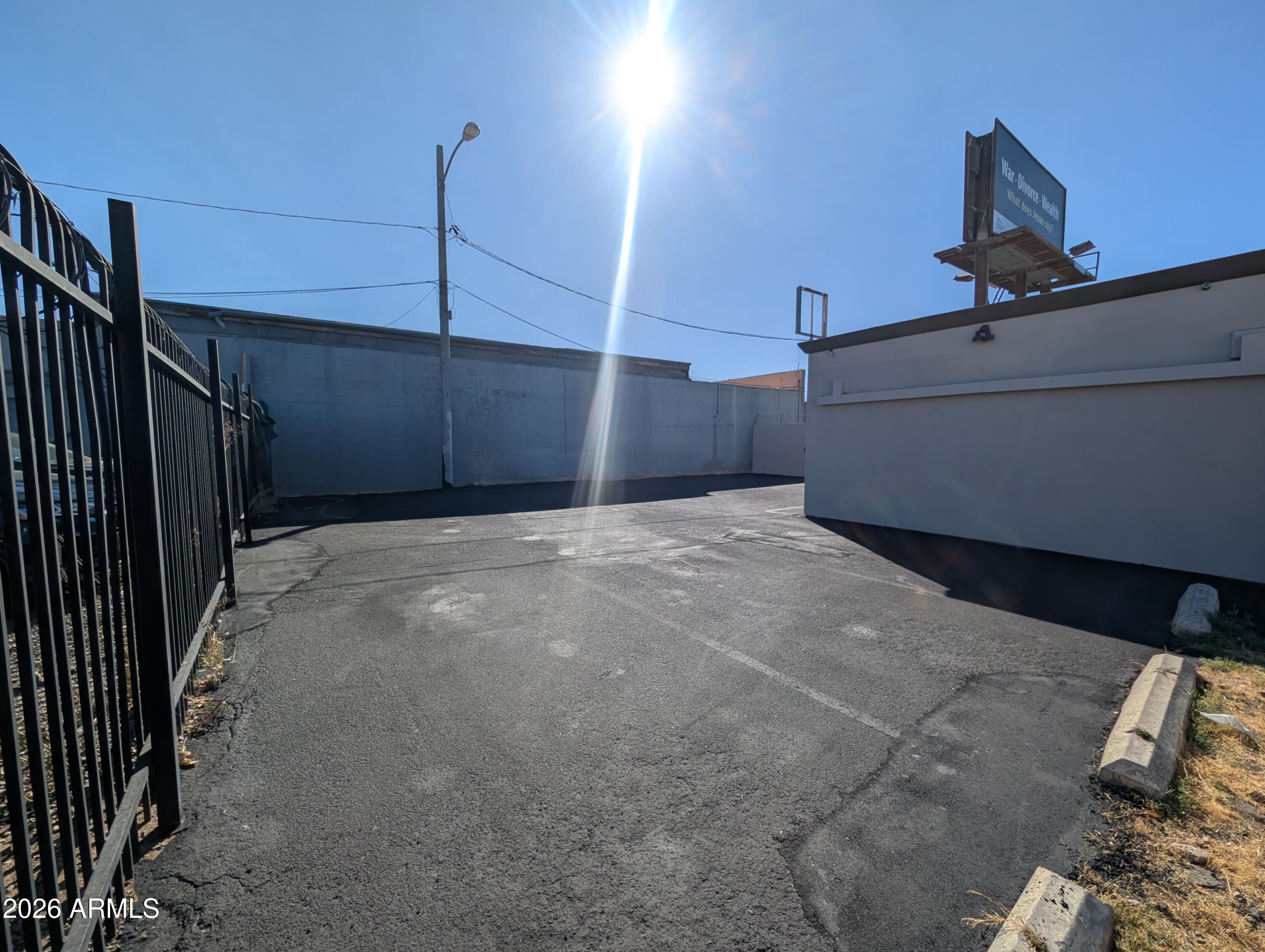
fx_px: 439
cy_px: 476
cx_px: 632
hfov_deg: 110.5
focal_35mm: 12
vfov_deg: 94.6
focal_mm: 2.23
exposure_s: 1/4016
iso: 42
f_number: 1.95
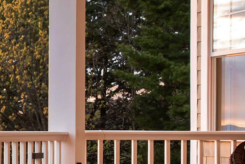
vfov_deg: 11.1
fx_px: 837
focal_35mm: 123
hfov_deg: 14.2
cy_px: 148
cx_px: -229
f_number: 9
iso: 100
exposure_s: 1/3
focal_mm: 20
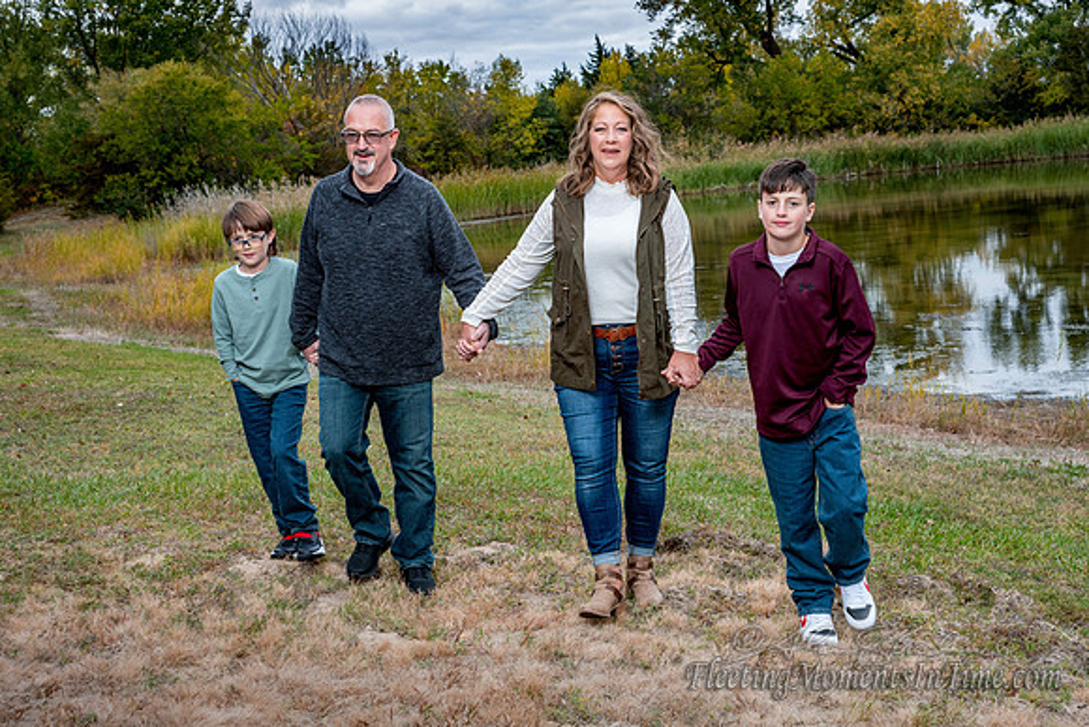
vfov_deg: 33.4
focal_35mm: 40
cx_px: 544
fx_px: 1210
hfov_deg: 48.4
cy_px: 364
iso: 320
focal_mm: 40
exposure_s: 1/125
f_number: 5.6
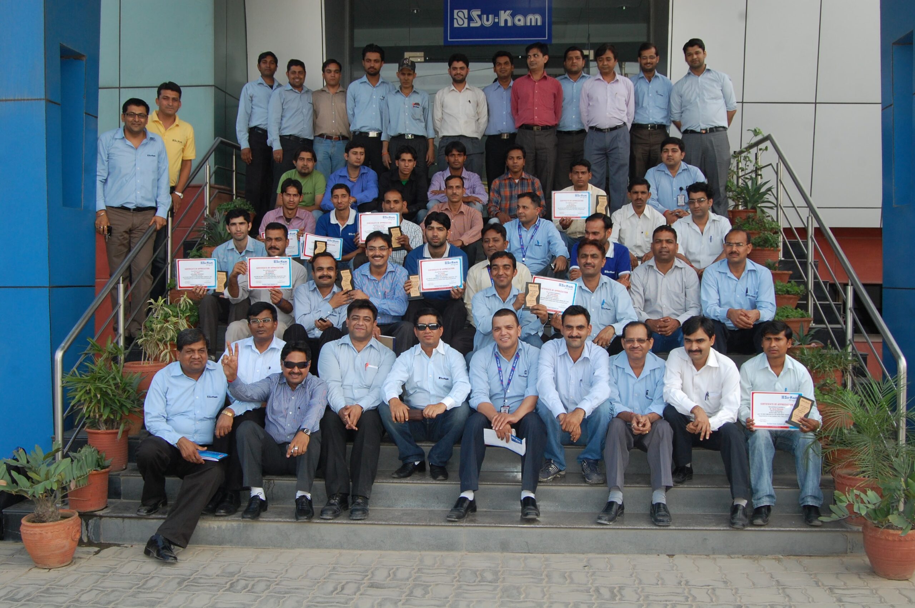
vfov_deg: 38.3
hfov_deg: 55.1
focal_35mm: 34
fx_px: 876
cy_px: 304
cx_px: 458
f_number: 8
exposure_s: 1/125
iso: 400
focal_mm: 23
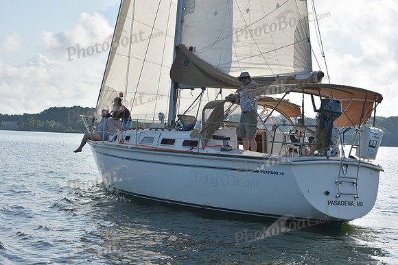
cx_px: 199
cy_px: 132
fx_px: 774
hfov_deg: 28.8
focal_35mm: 70
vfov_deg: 19.5
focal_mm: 70
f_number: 11
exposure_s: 1/640
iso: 320
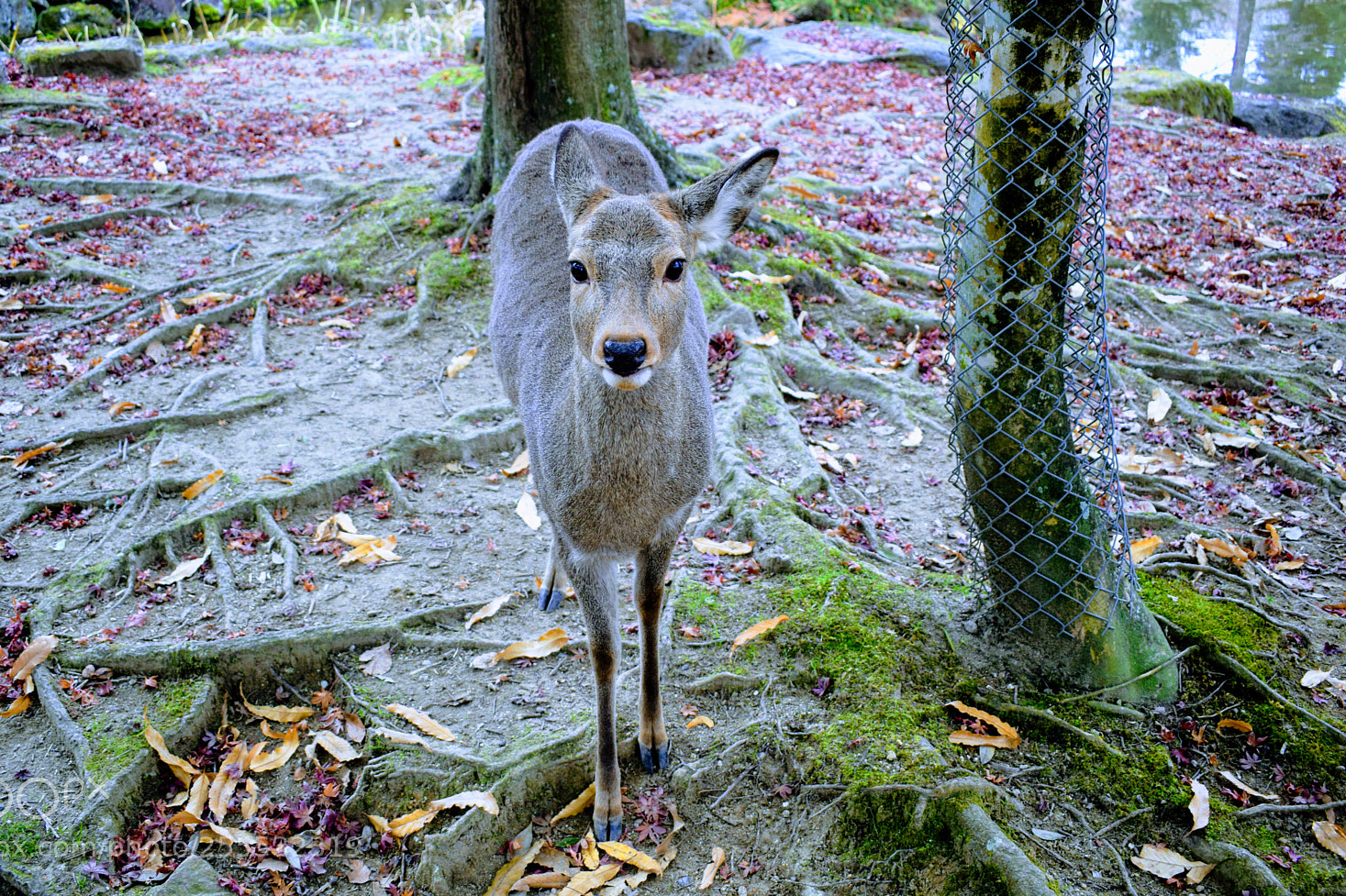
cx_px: 616
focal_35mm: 36
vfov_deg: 36.8
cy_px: 430
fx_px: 1345
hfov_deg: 53.1
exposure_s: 1/80
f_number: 4.5
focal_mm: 22
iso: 400
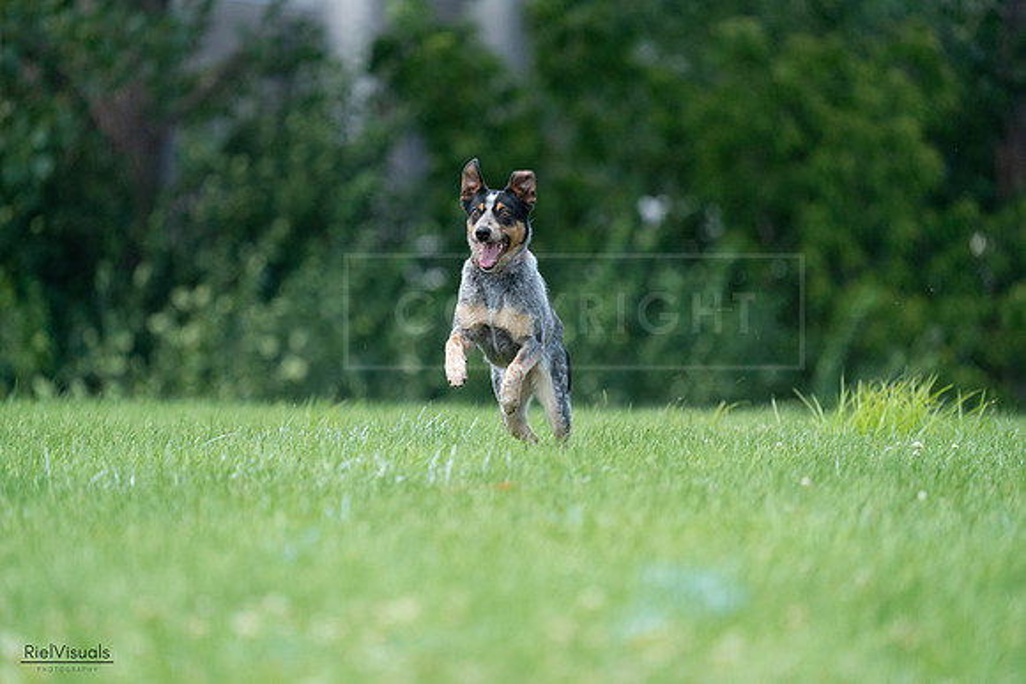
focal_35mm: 600
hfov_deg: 3.4
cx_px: 513
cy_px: 342
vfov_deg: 2.3
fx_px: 17103
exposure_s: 1/4000
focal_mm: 600
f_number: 6.3
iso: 3200
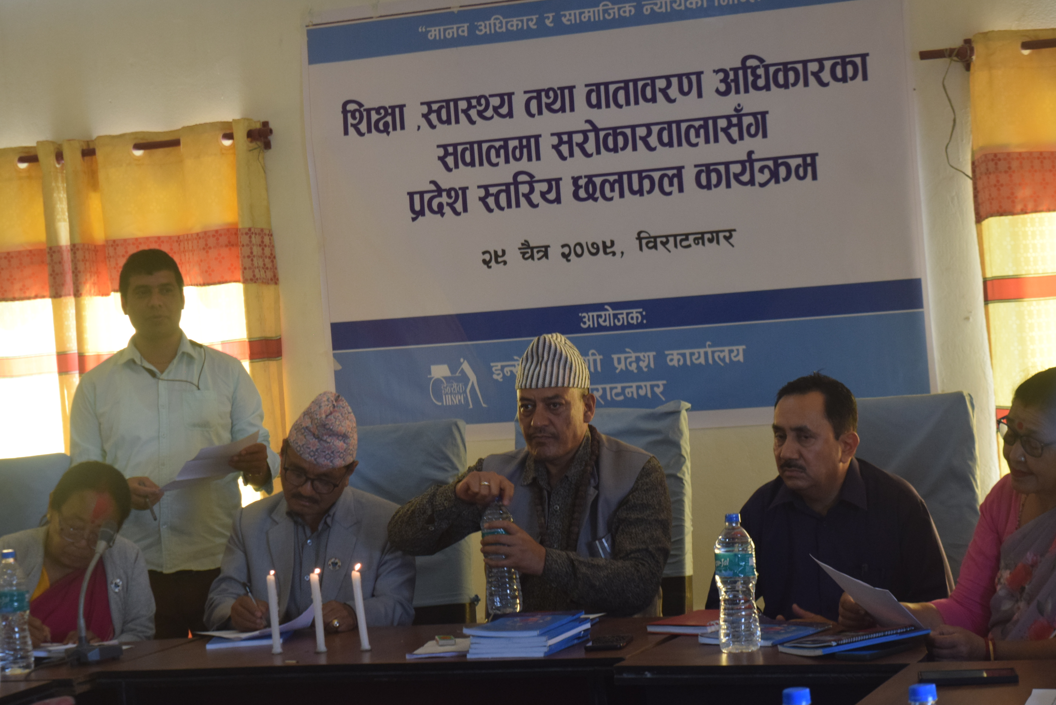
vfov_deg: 15.6
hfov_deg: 23.2
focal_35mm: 88
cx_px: 514
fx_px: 2568
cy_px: 356
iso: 800
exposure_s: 1/50
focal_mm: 55
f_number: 5.6
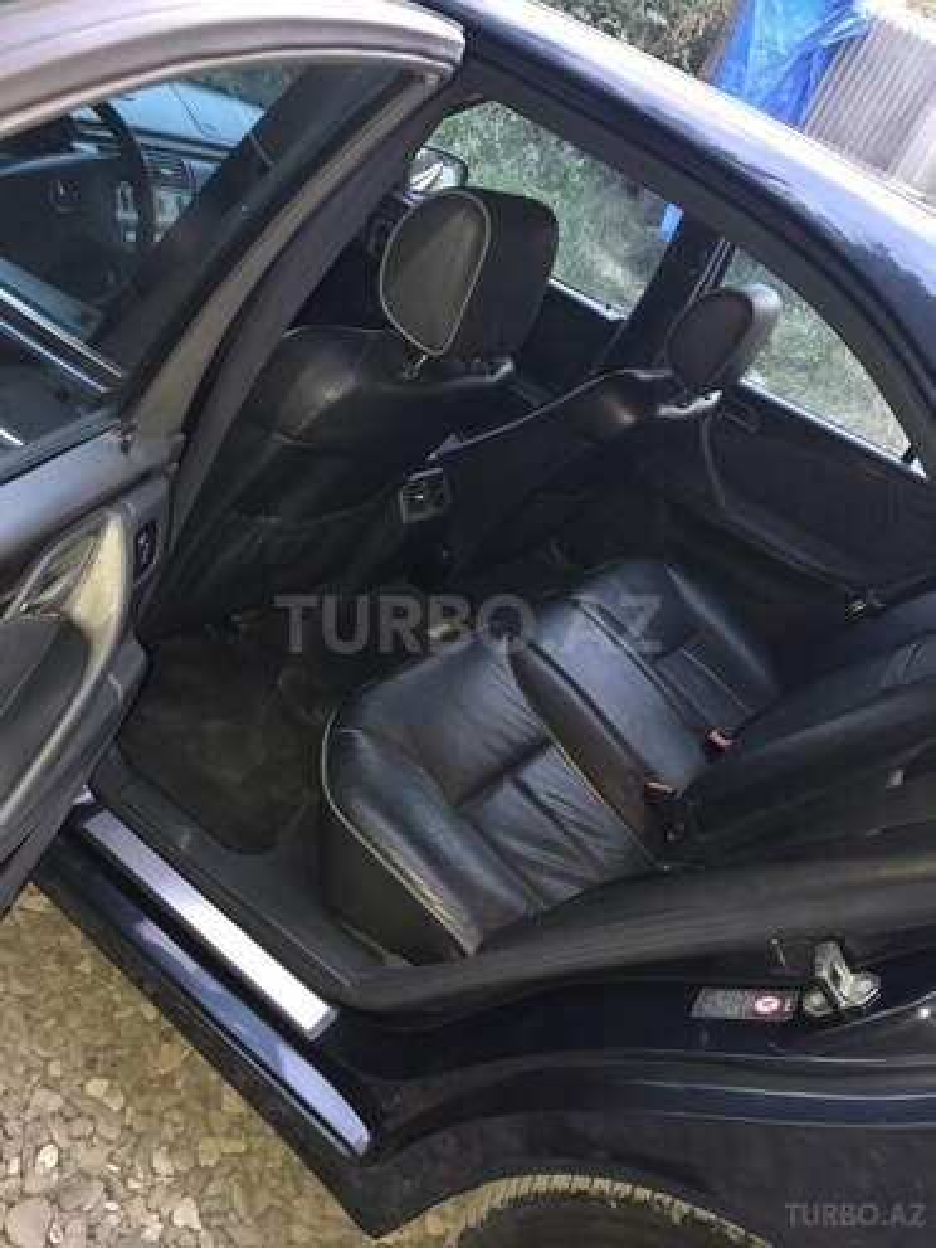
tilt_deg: -29.2
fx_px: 1009
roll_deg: -27.6
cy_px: 624
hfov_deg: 49.7
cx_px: 468
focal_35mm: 28
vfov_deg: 63.4
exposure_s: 1/17
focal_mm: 3.99
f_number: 1.8
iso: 100
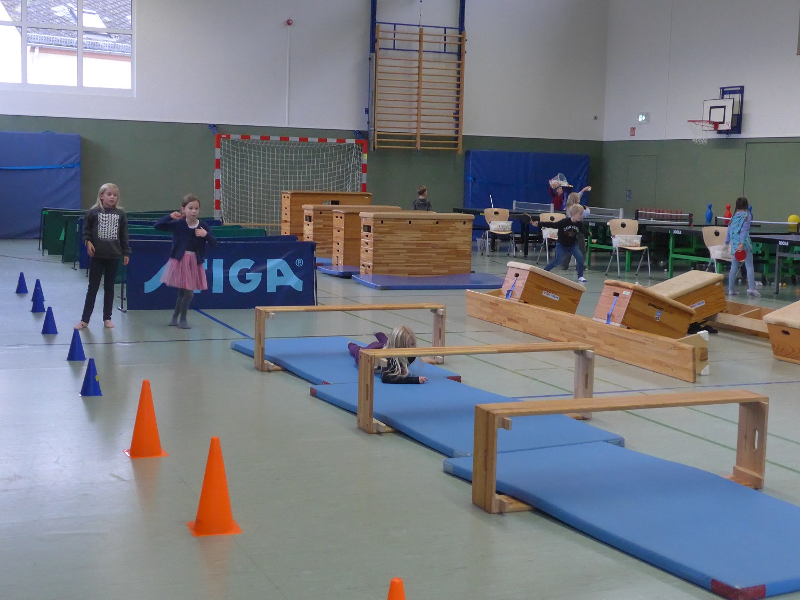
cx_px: 400
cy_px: 300
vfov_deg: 28.0
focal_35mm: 52
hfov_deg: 36.8
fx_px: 1202
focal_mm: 10.7
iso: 800
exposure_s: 1/125
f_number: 3.3
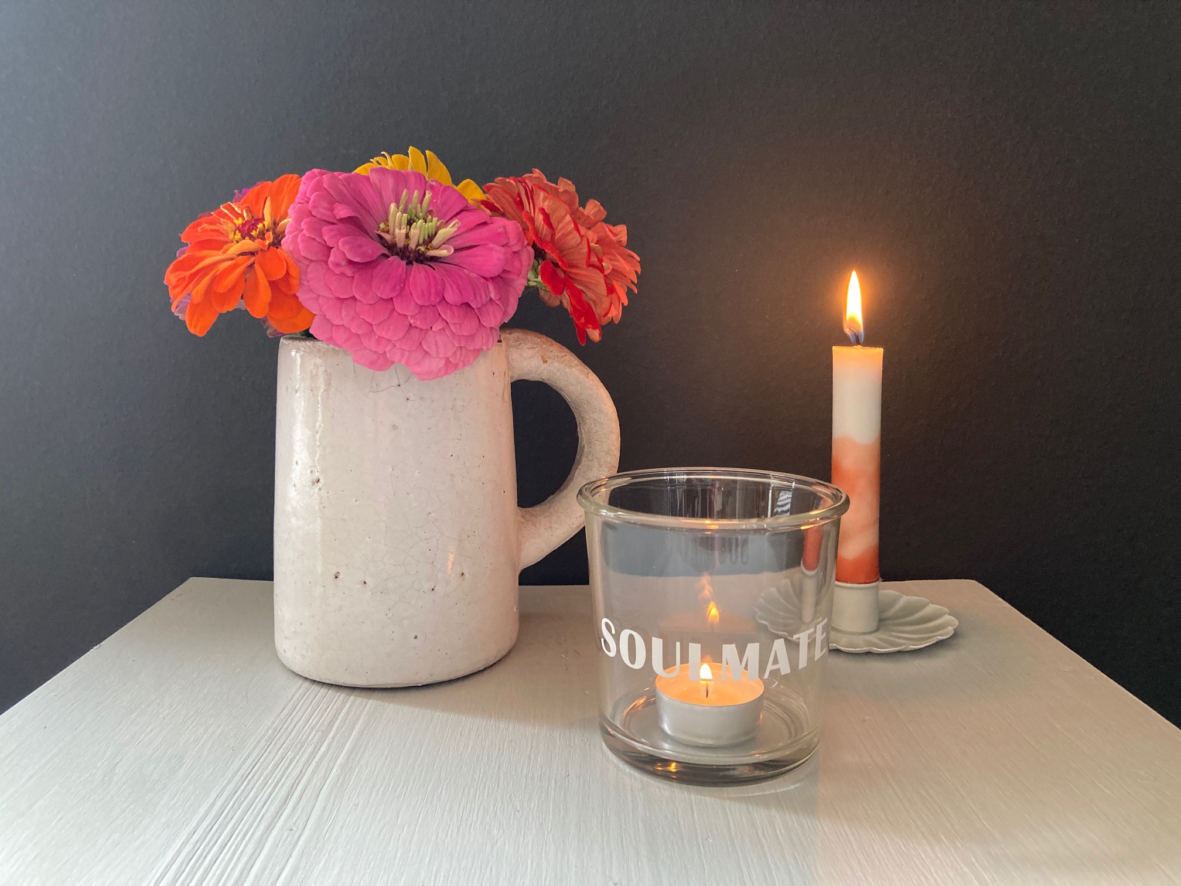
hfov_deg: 63.4
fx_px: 955
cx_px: 590
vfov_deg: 49.7
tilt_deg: -7.7
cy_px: 443
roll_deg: -1.8
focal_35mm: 28
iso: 200
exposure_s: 1/60
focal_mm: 3.99
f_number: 1.8
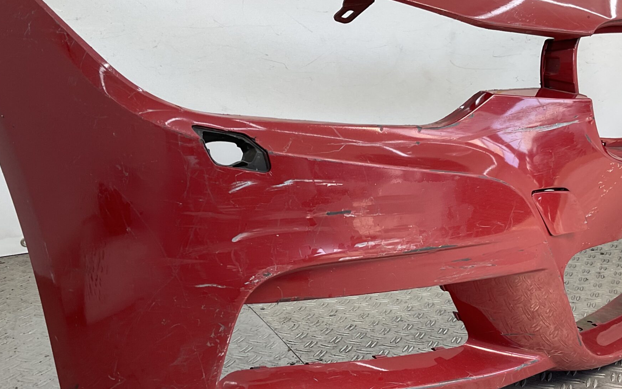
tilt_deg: -16.5
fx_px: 763
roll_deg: -0.7
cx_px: 348
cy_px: 243
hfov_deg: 44.3
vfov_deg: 28.5
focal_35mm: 45
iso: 16
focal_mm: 3
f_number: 1.8
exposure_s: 1/149
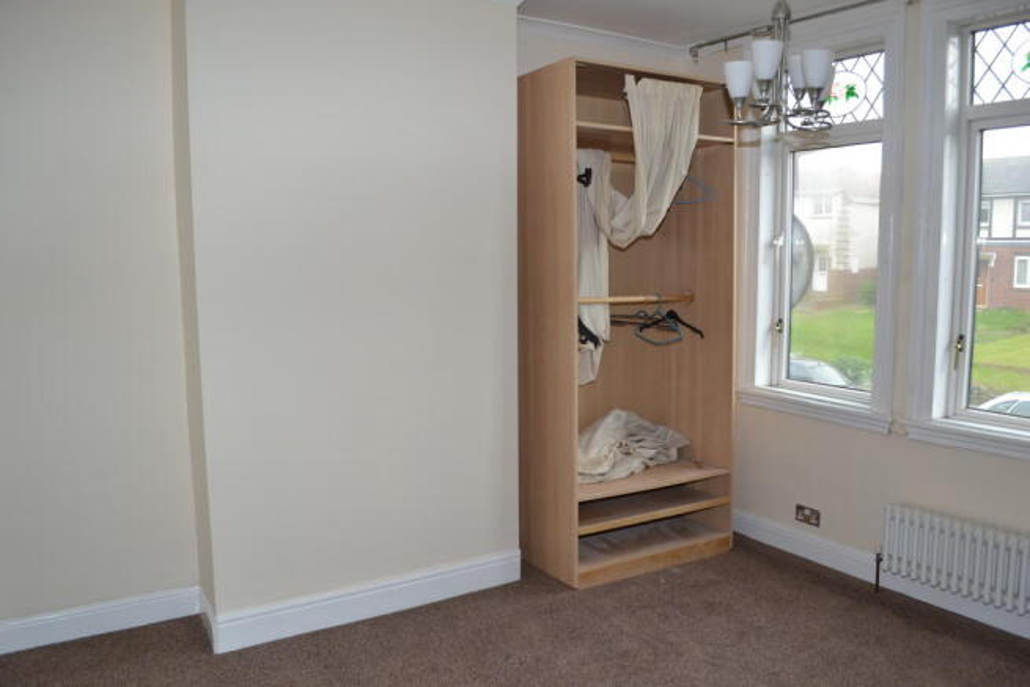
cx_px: 515
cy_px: 344
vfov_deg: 48.0
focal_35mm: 27
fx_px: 773
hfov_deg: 67.4
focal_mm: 18
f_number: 5
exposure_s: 1/100
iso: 200
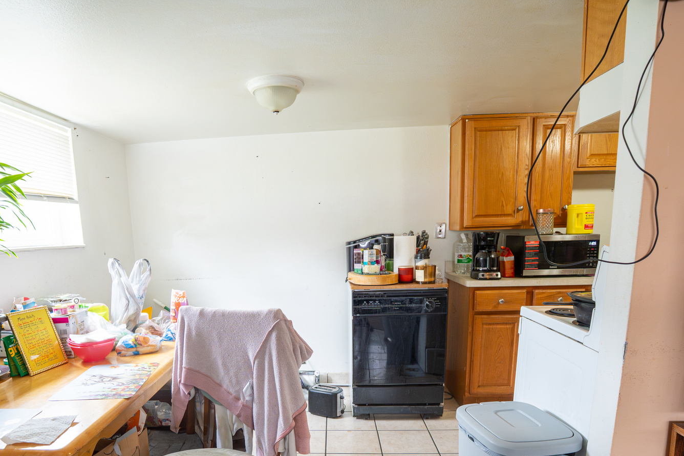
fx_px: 437
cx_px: 287
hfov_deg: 75.6
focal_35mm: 23
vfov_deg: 53.1
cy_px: 330
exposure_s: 1/100
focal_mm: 10
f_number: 2.8
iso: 800
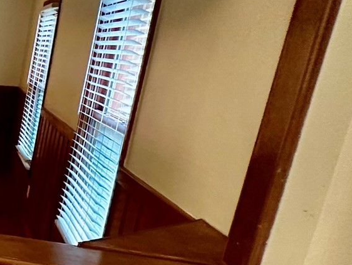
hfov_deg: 22.5
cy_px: 168
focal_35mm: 51
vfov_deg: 28.5
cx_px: -273
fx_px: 519
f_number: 2.2
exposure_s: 1/60
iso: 200
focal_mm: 2.22
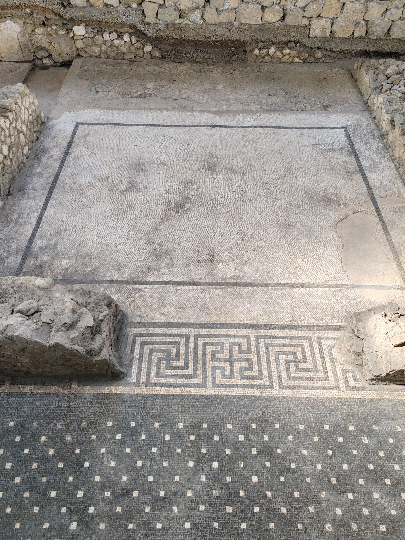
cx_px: 202
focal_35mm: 27
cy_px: 270
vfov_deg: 65.3
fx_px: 421
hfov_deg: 51.4
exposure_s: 1/120
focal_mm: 6.12
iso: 50
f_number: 1.9
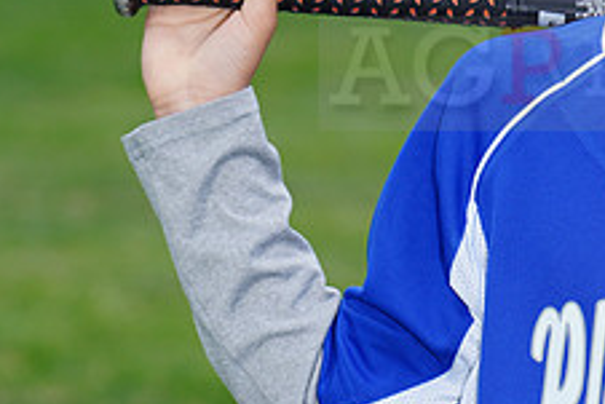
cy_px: 52
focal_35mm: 514
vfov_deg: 2.7
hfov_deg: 4.0
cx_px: 768
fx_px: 8643
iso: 200
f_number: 8
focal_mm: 200
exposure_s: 1/200
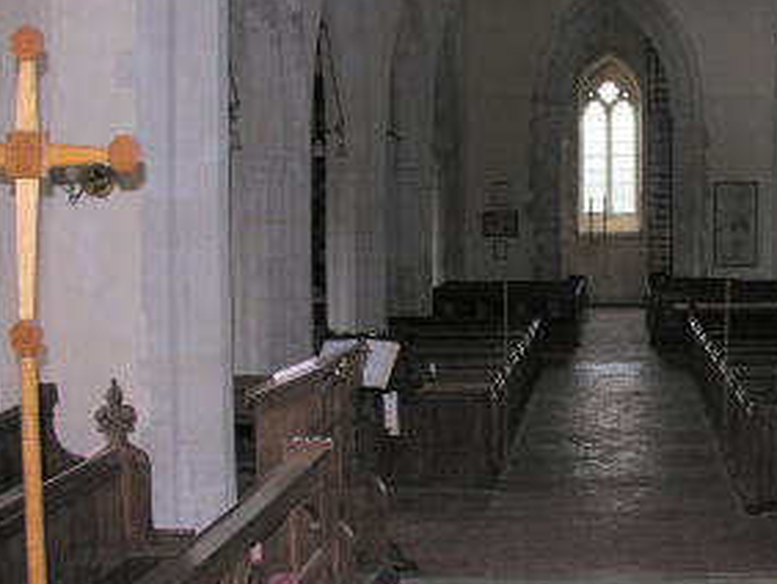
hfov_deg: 32.9
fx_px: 1281
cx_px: 612
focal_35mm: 57
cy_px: 244
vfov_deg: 25.7
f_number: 2.8
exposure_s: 1/60.1
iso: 101
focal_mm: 8.9
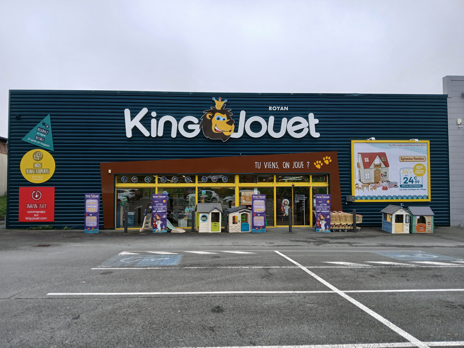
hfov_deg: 67.3
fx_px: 349
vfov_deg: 53.1
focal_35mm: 26
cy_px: 174
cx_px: 232
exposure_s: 1/105
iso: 20
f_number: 1.8
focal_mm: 3.98
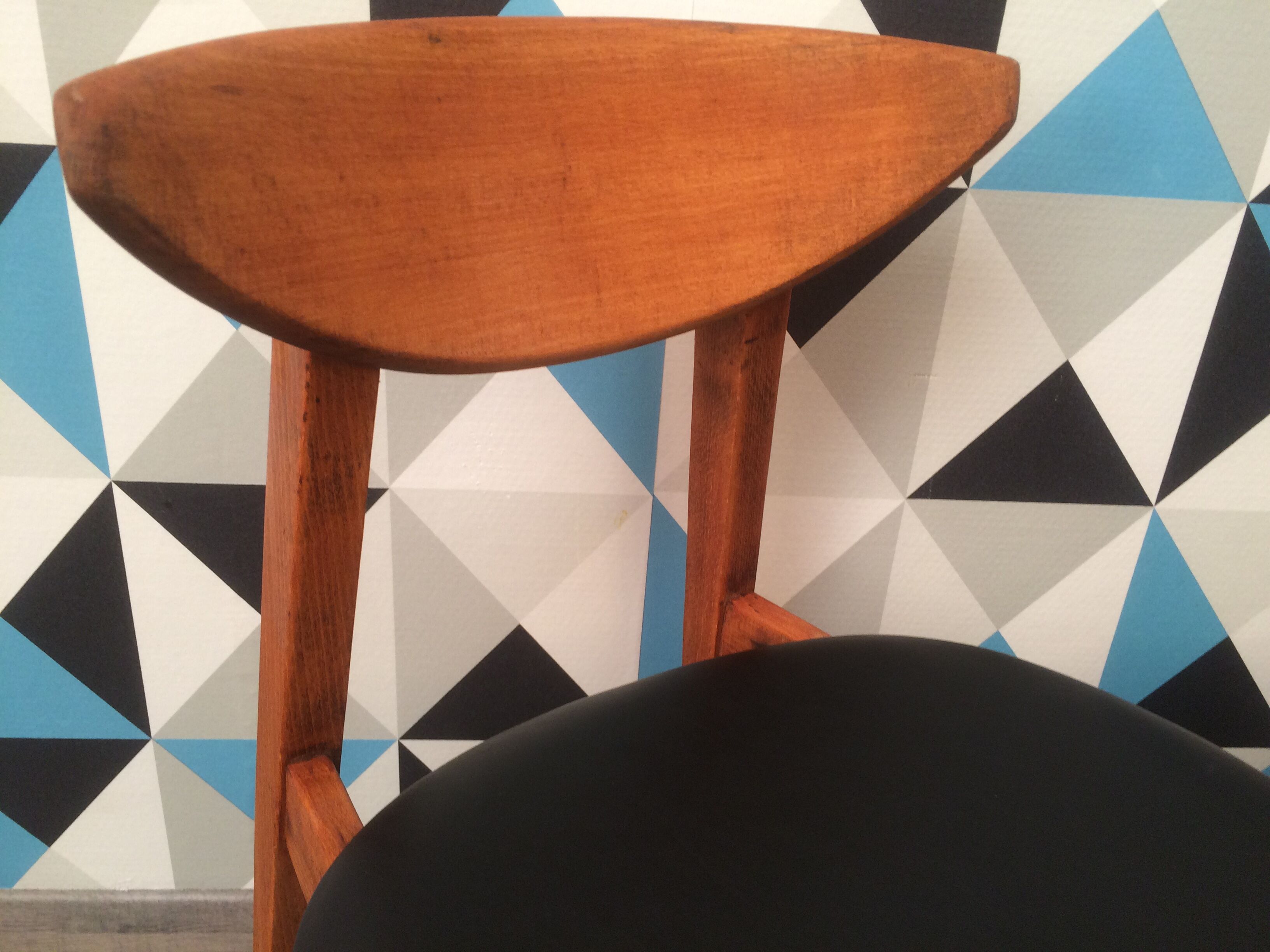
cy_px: 476
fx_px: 1064
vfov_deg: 48.2
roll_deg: -5.6
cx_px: 635
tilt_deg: -28.3
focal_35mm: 29
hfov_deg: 61.7
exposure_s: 1/33
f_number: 2.2
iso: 80
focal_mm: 4.15
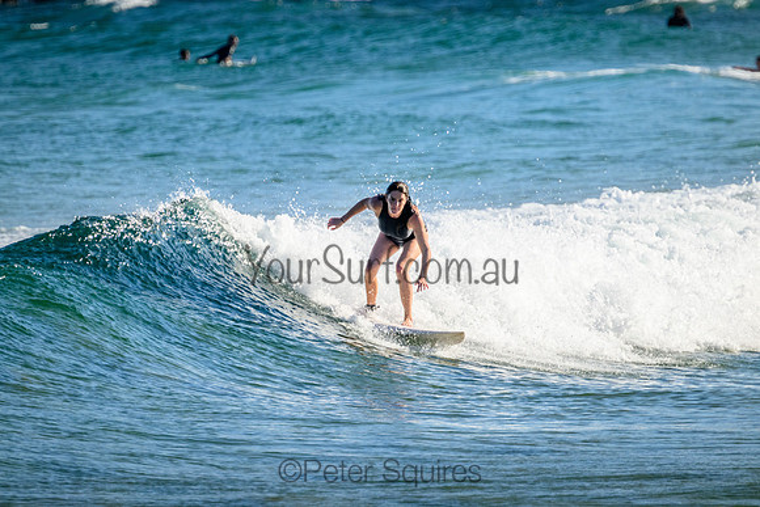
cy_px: 254
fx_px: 16892
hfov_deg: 2.6
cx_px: 380
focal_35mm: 800
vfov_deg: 1.7
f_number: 11
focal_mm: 800
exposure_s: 1/2000
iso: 1400
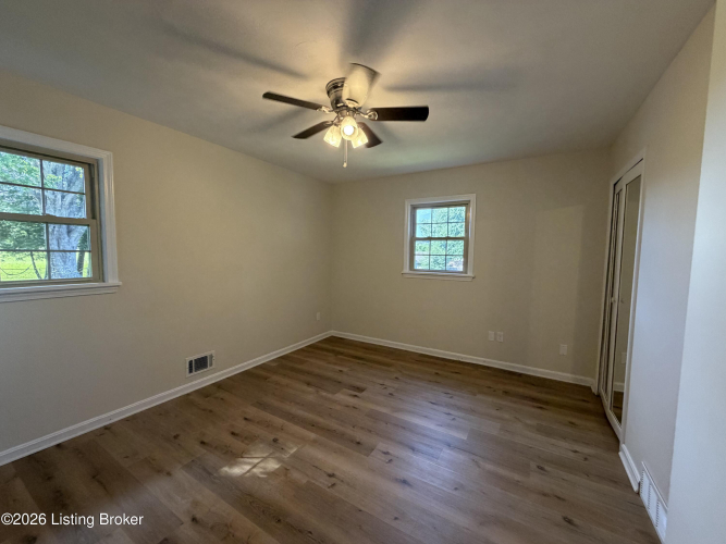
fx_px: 294
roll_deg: -0.4
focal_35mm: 14
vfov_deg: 85.7
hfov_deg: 102.1
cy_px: 272
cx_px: 363
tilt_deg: -3.2
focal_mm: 2.22
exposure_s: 1/120
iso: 320
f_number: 2.2
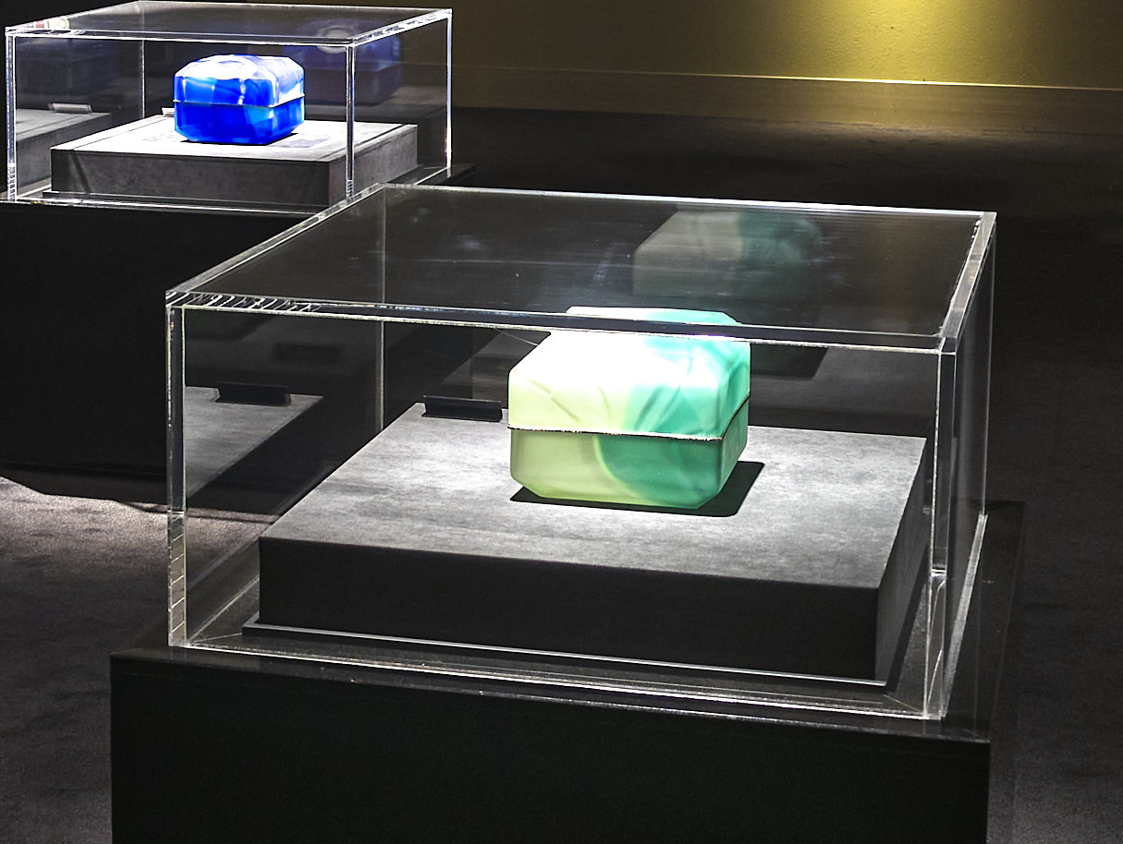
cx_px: 362
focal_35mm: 79
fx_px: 2566
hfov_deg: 24.6
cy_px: 201
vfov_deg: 18.6
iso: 141
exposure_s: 1/24
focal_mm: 6.81
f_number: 1.9
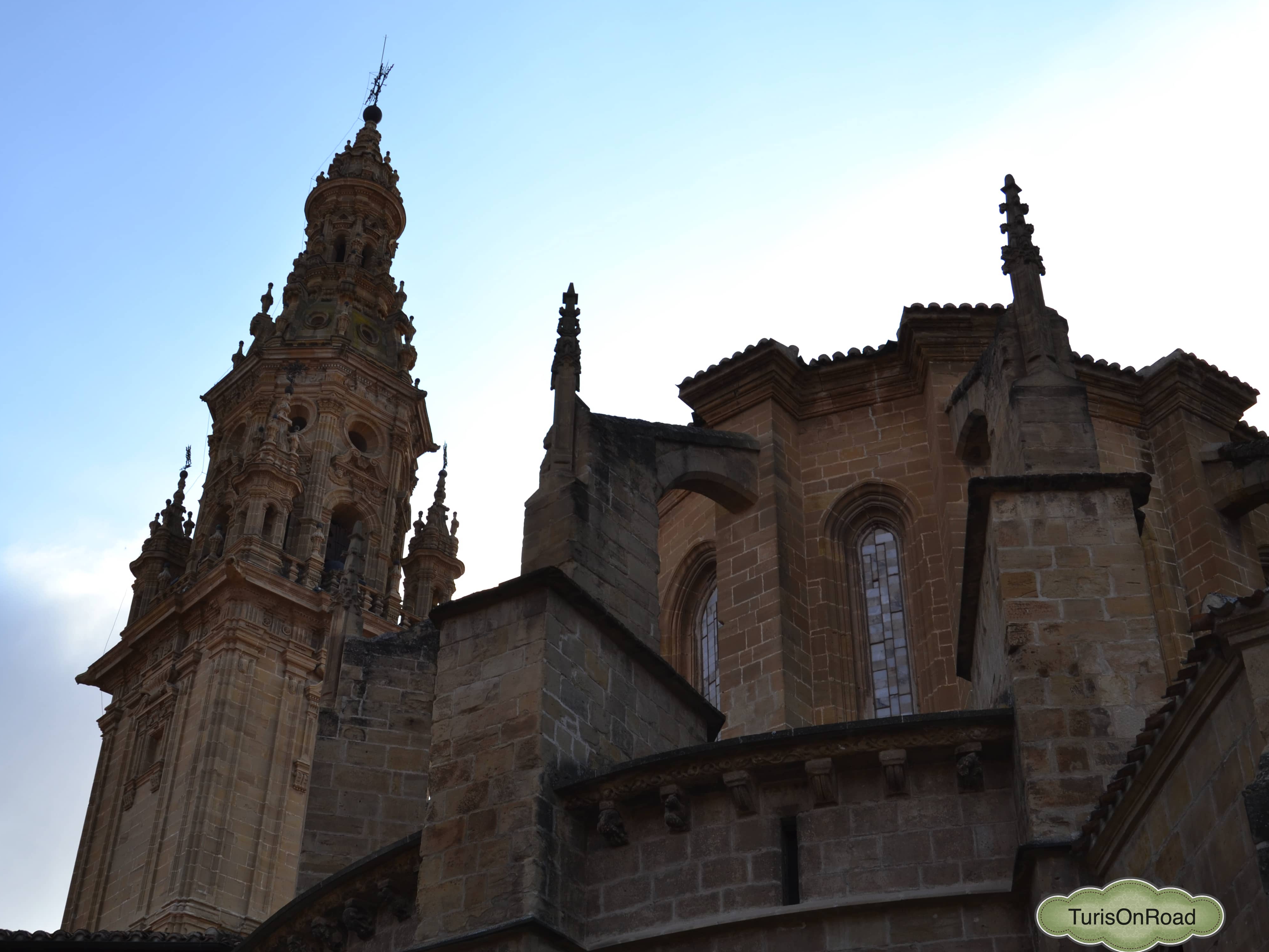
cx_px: 670
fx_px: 1576
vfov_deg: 33.6
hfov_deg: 43.8
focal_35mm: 43
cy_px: 482
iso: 100
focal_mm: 26
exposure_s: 1/200
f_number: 8
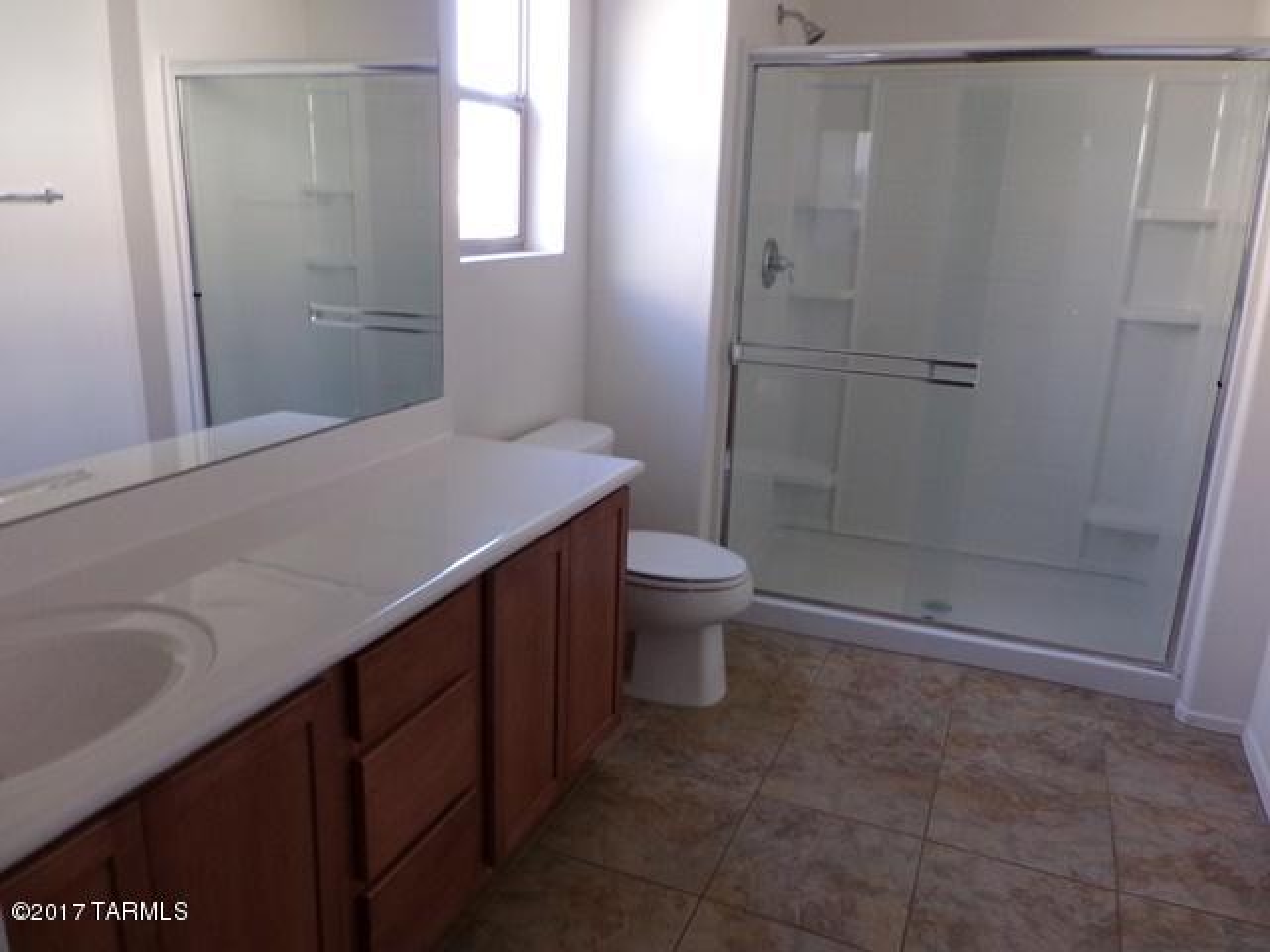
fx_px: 954
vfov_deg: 53.1
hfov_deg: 67.3
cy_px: 476
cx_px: 635
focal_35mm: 26
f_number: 3.2
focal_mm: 4.7
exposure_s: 1/34
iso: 200
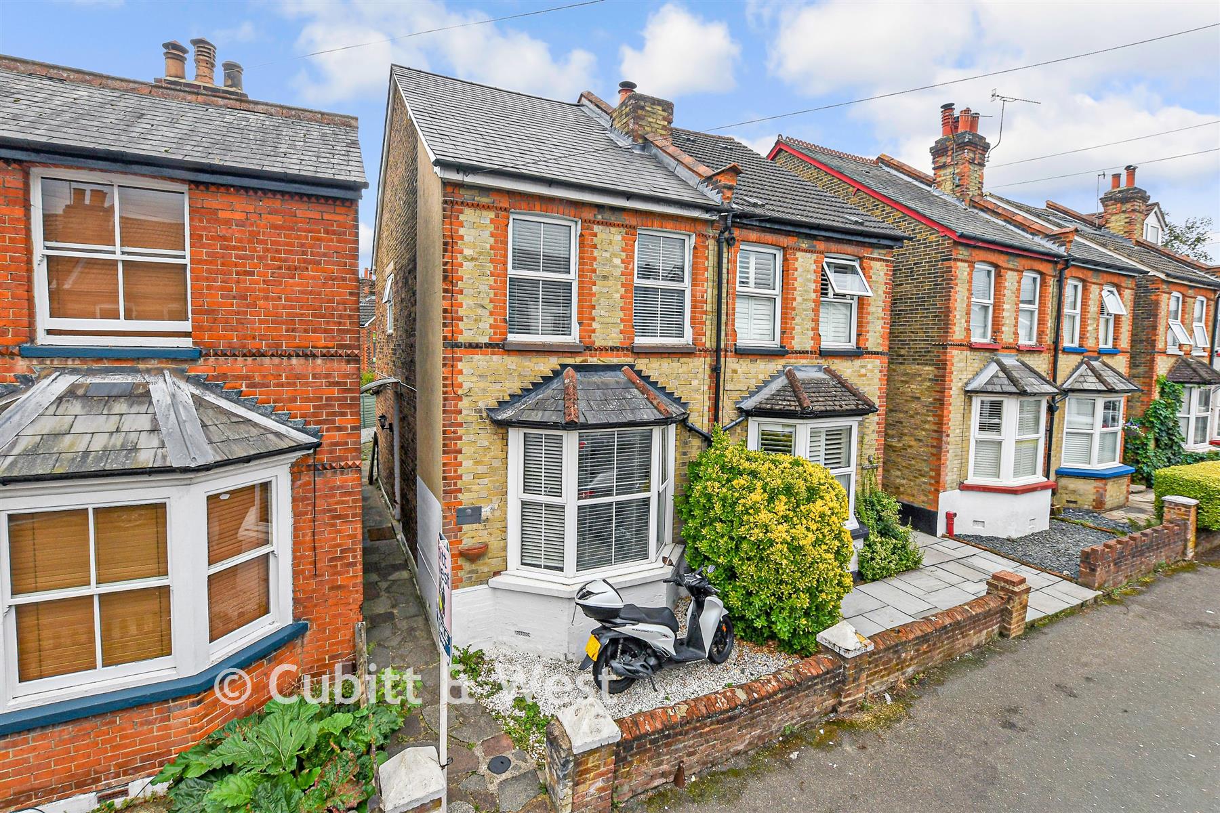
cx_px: 610
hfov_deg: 100.4
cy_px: 406
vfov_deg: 77.3
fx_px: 508
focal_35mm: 15
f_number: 11
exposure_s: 1/60
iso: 250
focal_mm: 10
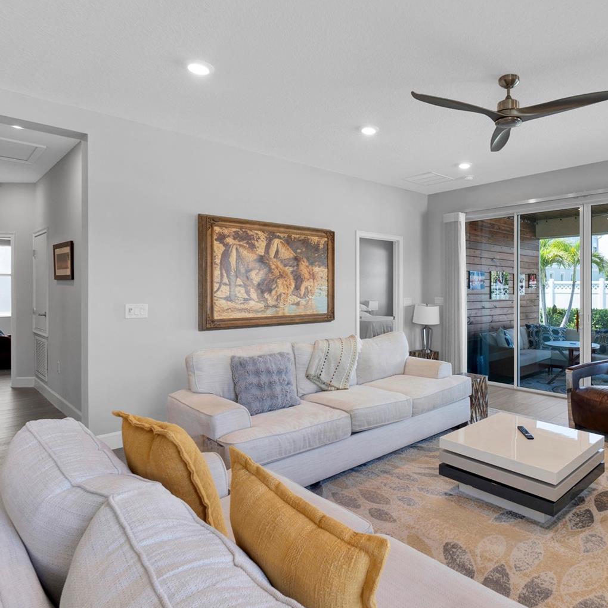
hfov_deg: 72.4
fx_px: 397
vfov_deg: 74.8
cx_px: 410
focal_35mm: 20
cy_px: 291
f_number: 8
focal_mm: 10
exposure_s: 1/8
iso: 100
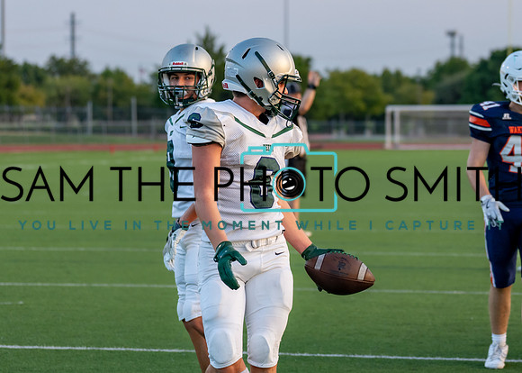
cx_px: 273
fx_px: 1904
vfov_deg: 11.2
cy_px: 154
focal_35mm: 128
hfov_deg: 15.6
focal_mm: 75
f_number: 2.8
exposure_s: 1/1000
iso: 640
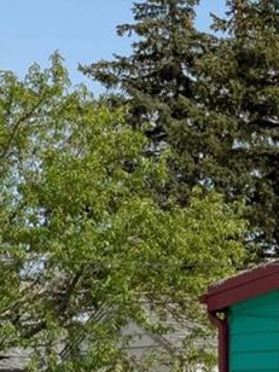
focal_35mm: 150
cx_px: 923
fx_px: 1612
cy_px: 412
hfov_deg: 8.0
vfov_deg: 12.9
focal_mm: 30
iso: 400
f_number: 9
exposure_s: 1/2000
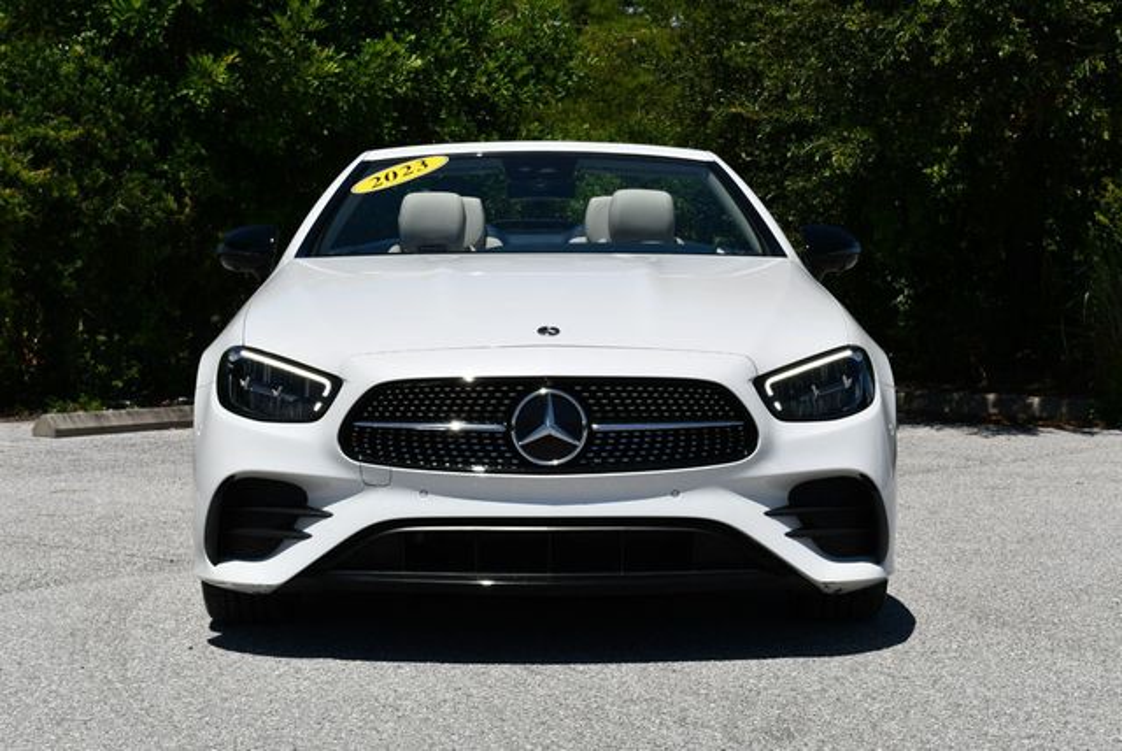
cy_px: 376
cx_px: 561
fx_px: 2496
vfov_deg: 17.1
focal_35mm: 80
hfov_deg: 25.3
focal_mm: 40
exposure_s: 1/400
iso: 100
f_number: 10
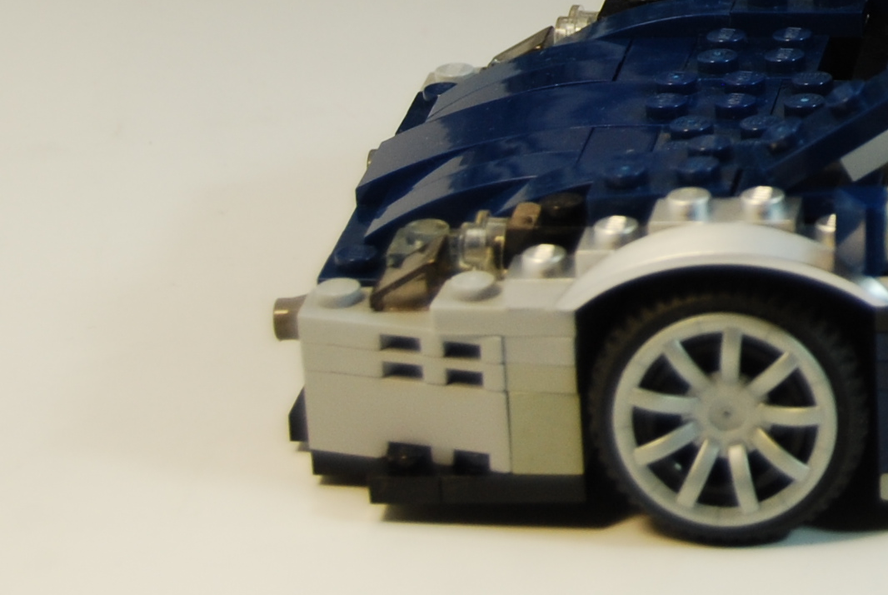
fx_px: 5113
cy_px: -337
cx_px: 1333
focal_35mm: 207
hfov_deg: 9.6
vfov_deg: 6.6
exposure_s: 1/80
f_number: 5
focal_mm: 38
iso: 200
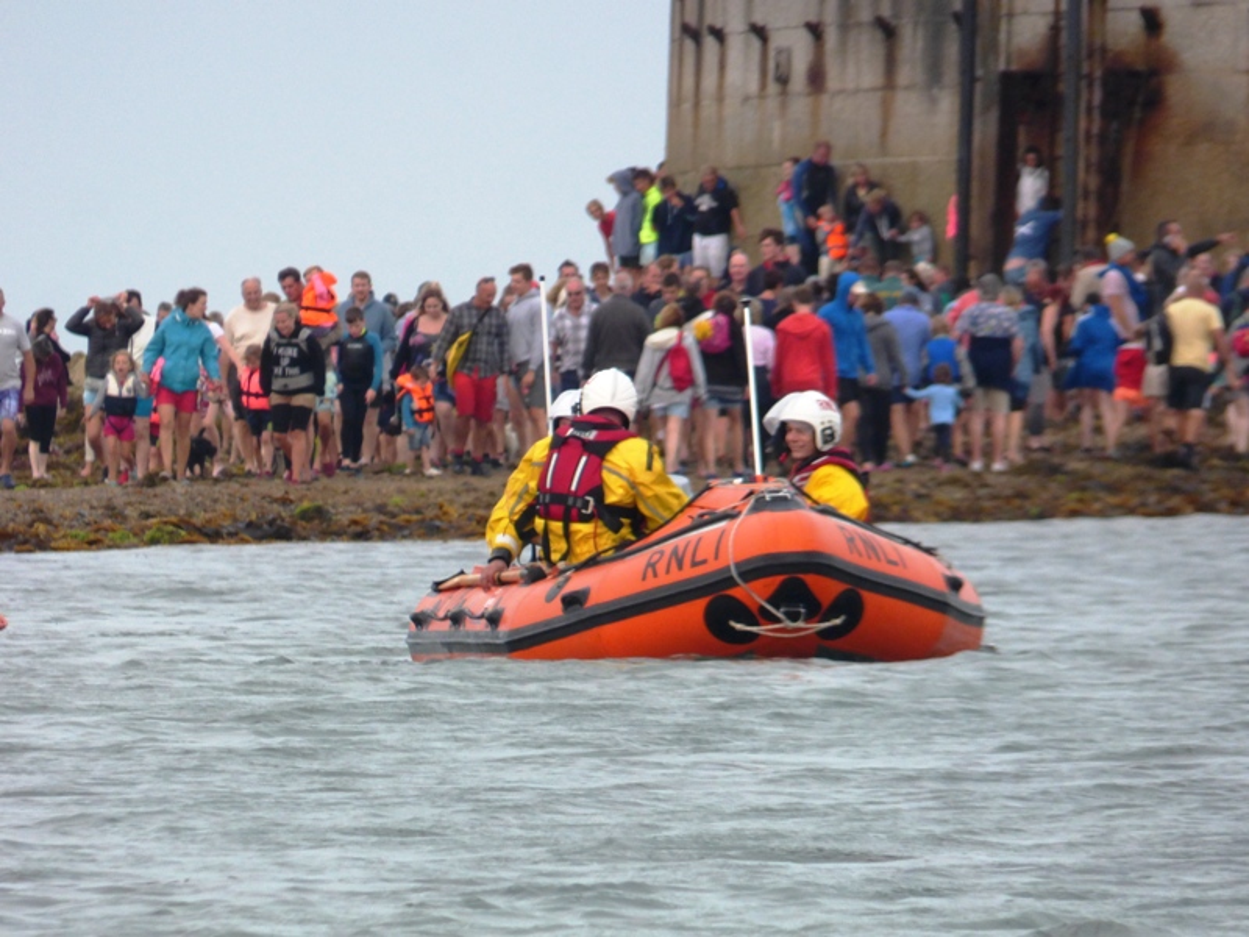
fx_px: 35540
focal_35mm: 985
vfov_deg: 1.5
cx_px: 624
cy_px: 468
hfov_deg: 2.0
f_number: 5.6
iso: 320
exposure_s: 1/200
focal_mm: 160.35
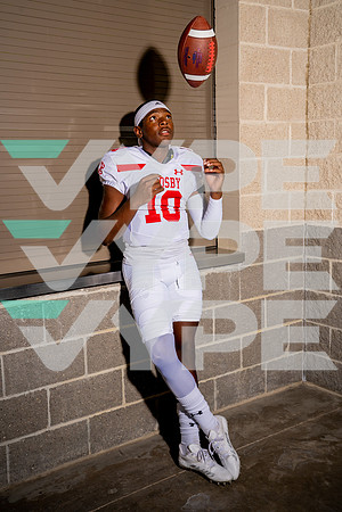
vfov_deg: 46.4
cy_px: 256
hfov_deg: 31.9
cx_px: 171
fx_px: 598
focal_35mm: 42
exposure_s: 1/250
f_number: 8
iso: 100
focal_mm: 42
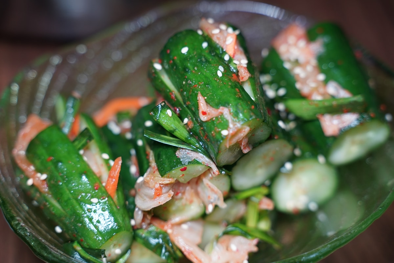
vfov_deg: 18.2
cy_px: 132
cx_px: 197
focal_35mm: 75
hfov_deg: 27.0
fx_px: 821
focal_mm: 75
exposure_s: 1/80
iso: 800
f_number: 4
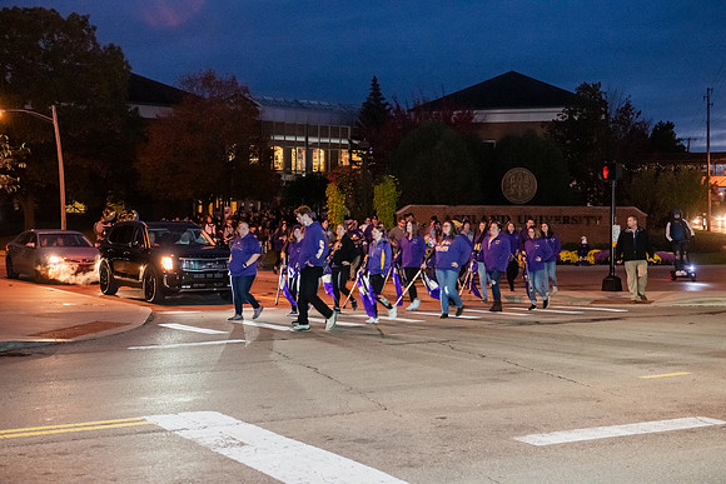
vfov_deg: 24.6
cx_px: 363
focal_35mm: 55
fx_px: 1109
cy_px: 242
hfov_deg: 36.2
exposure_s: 1/60
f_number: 4.5
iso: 6400
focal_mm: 55
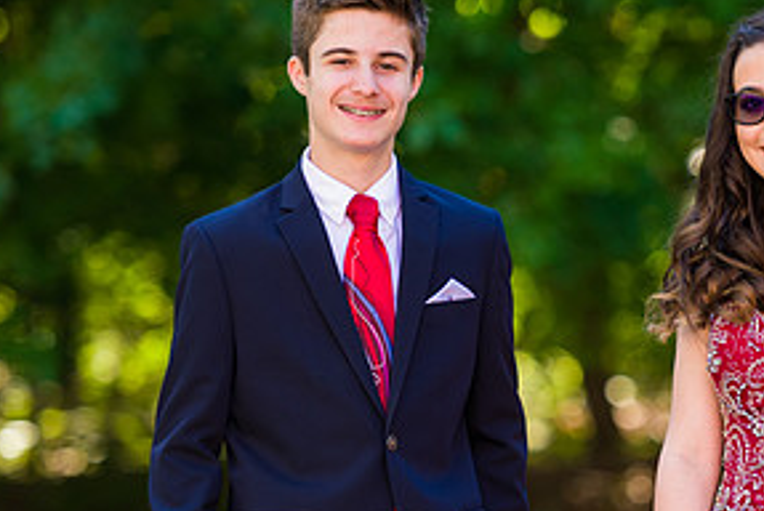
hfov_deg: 6.6
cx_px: 626
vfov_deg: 4.4
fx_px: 6649
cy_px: 337
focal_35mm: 313
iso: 200
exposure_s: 1/200
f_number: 3.2
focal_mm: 155
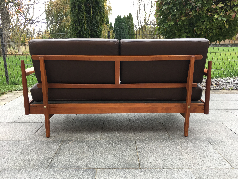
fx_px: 199
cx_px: 119
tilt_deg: -12.2
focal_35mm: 29
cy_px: 90
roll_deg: -1.6
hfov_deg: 61.7
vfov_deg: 48.2
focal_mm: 4.15
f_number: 2.2
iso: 40
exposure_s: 1/100
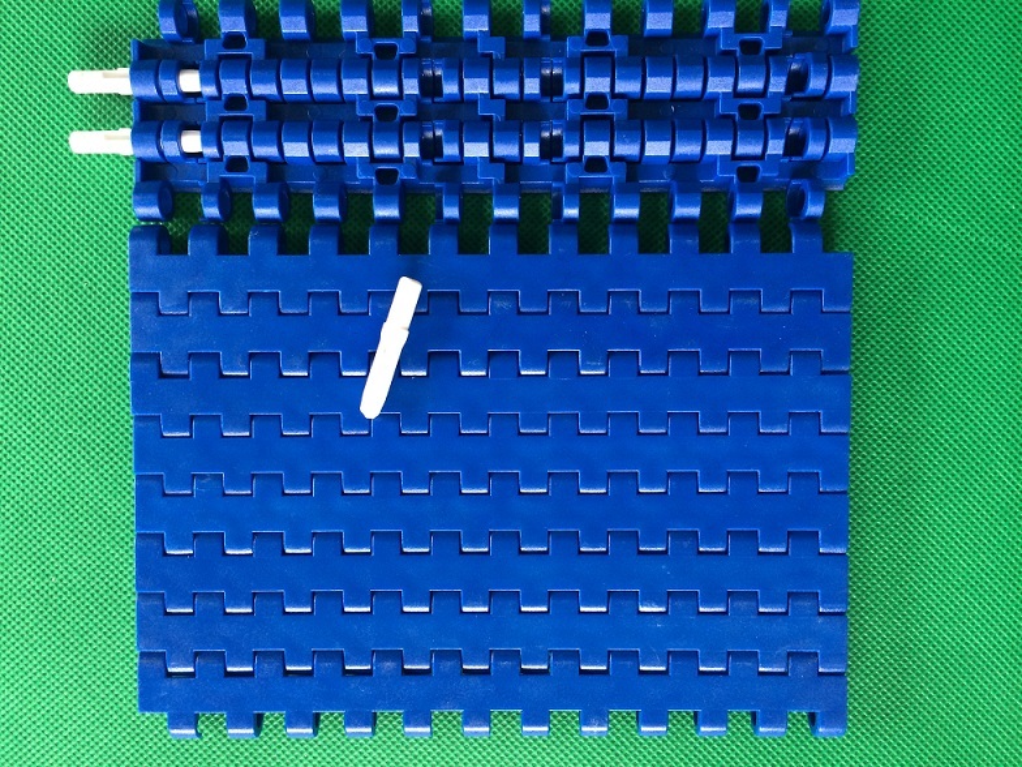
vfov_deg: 46.8
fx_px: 886
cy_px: 384
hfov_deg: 60.0
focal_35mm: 30
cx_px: 511
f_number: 2.2
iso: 100
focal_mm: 4.12
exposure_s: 1/30
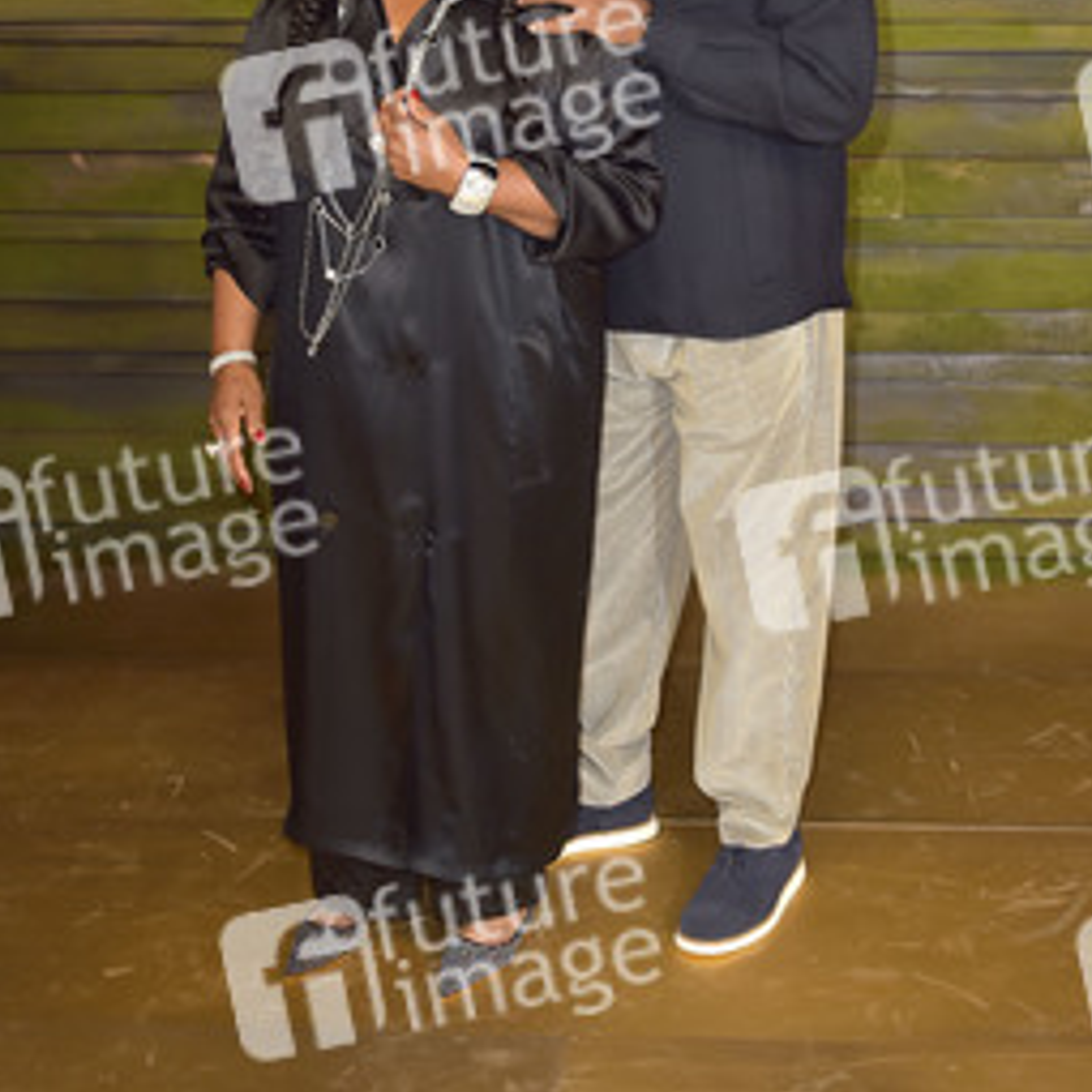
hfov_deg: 35.4
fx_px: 1713
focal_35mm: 48
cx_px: 567
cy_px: 317
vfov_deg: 34.8
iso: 320
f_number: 7.1
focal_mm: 36
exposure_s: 1/250
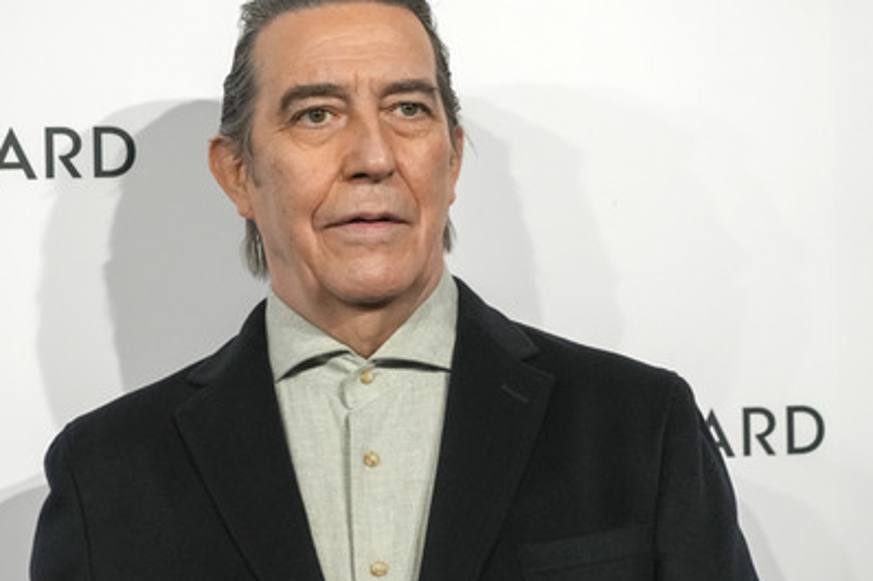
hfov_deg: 18.1
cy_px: 259
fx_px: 2739
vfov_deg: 12.1
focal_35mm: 113
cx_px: 397
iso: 8000
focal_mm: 100
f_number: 5.6
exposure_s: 1/400
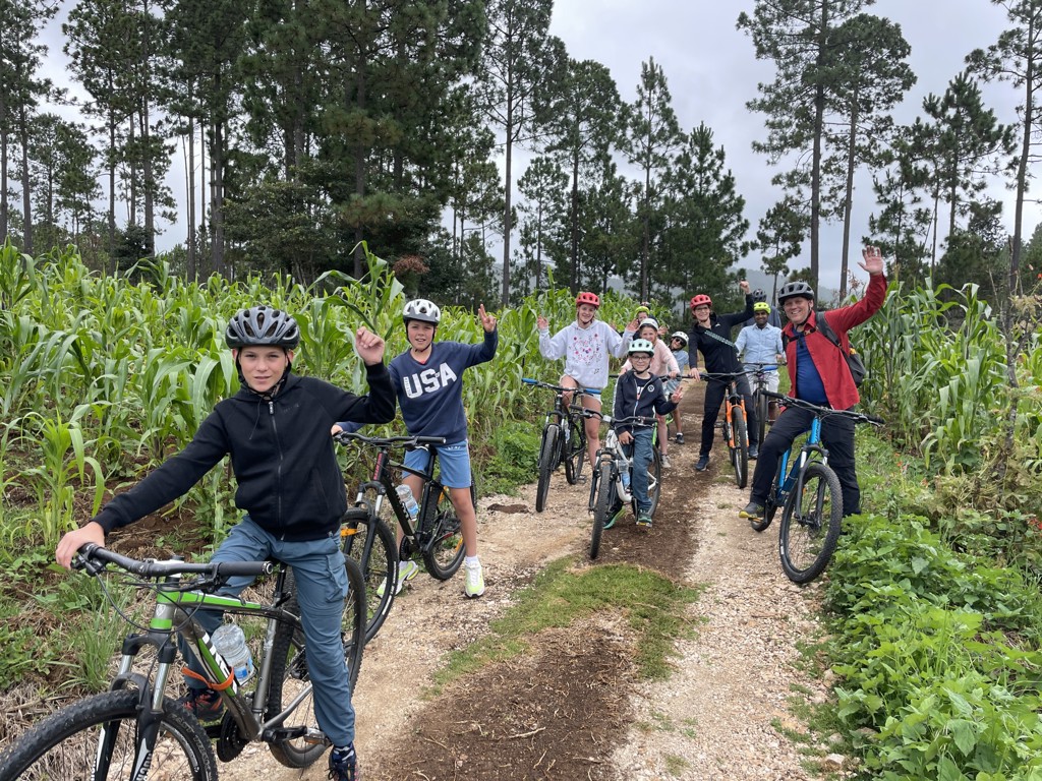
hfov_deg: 67.3
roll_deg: -1.7
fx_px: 783
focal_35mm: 26
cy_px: 390
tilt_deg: -2.1
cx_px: 521
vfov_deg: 53.1
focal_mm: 4.2
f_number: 1.6
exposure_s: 1/875
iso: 32
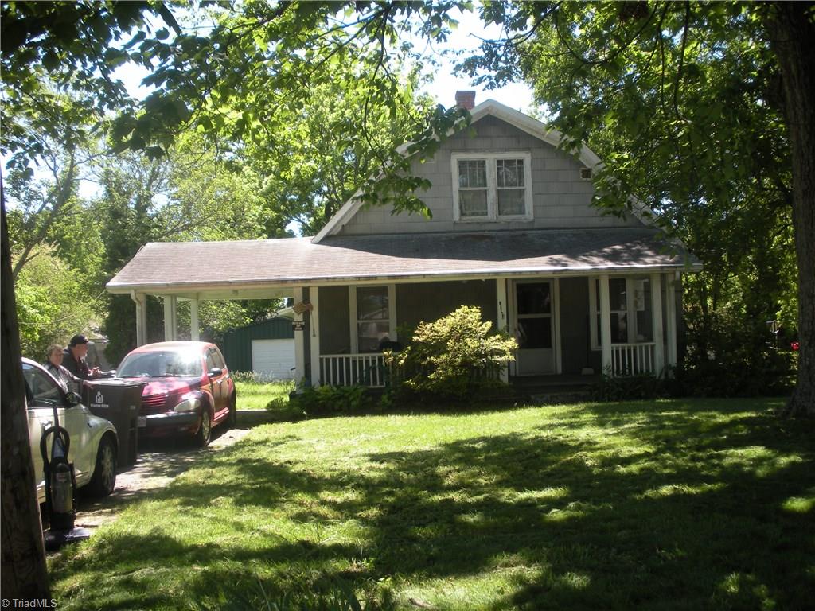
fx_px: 824
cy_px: 306
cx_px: 408
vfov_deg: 40.7
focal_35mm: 35
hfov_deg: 52.6
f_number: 3.5
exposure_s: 1/136
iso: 64
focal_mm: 6.3
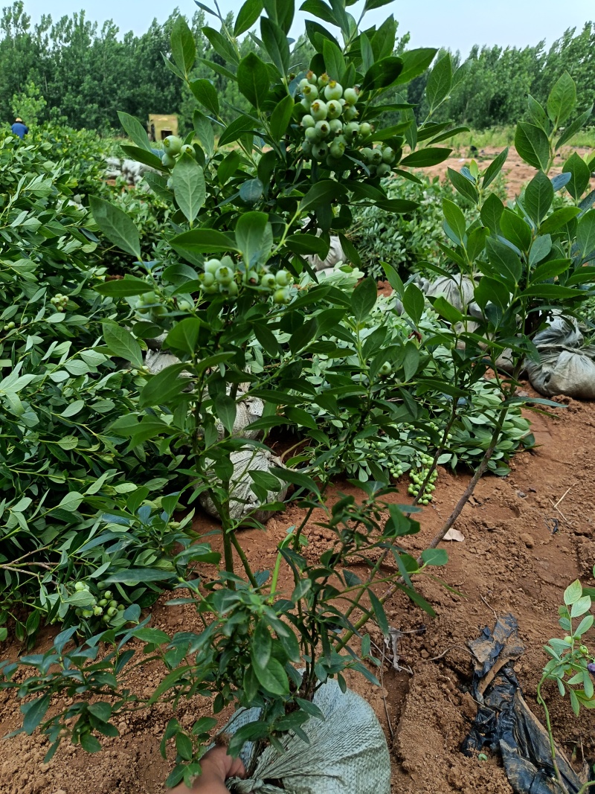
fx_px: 550
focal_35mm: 24
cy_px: 397
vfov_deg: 71.6
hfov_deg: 56.8
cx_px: 298
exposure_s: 1/600
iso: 364
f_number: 1.75
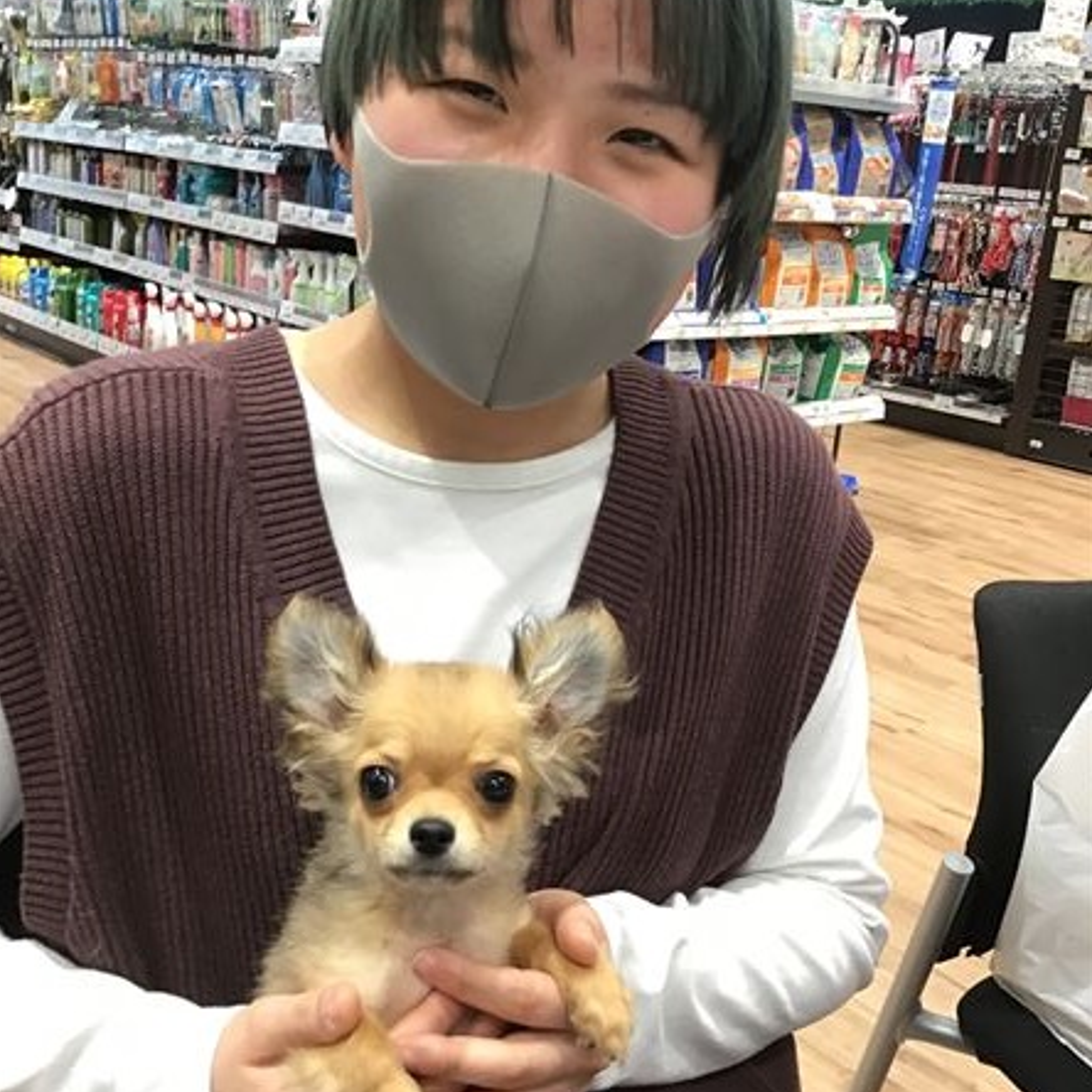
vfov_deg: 44.9
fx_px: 1321
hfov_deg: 44.9
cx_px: 548
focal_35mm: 37
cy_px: 546
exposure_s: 1/30
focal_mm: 3.3
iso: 100
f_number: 2.4
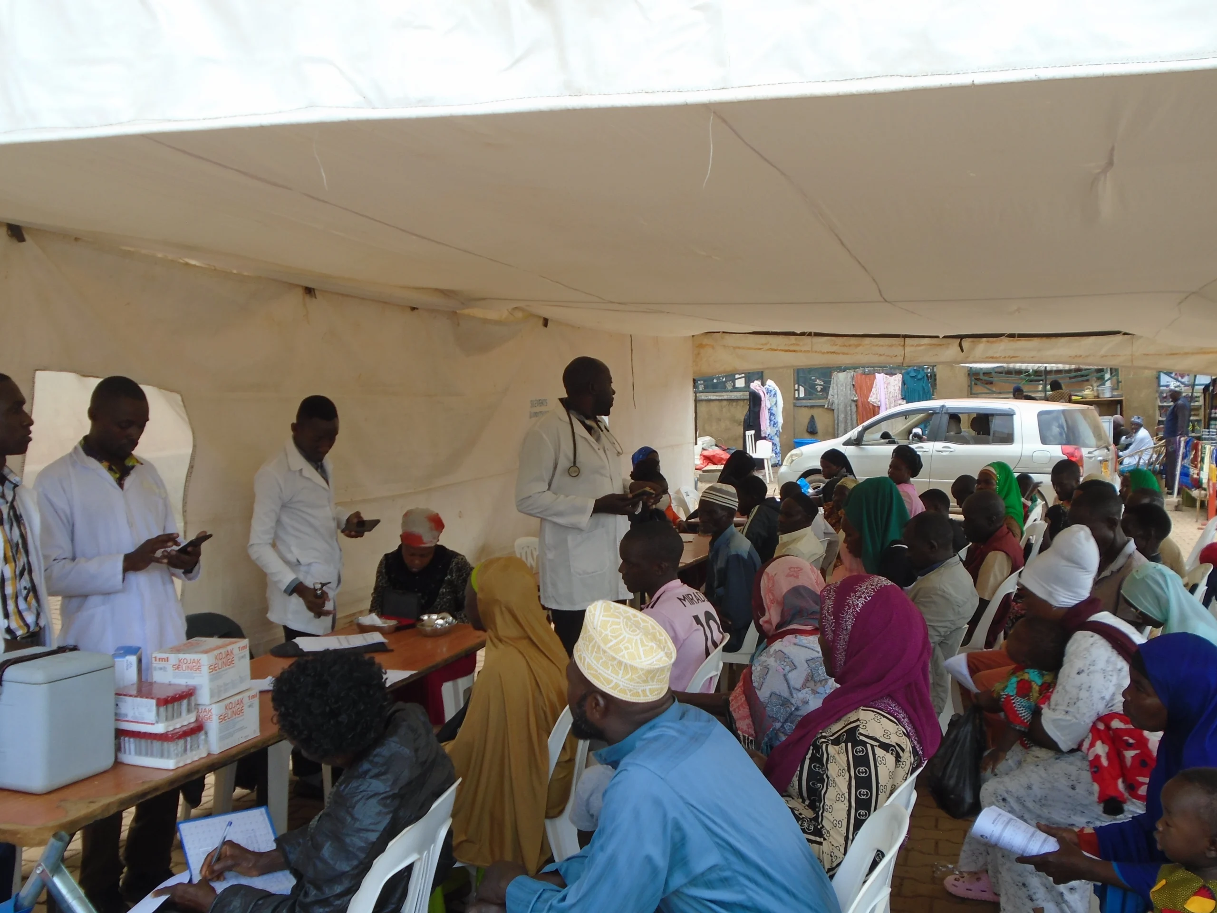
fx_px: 1266
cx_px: 608
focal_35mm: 36
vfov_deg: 39.7
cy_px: 456
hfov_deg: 51.4
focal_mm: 6.4
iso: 100
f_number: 3.8
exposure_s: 1/100
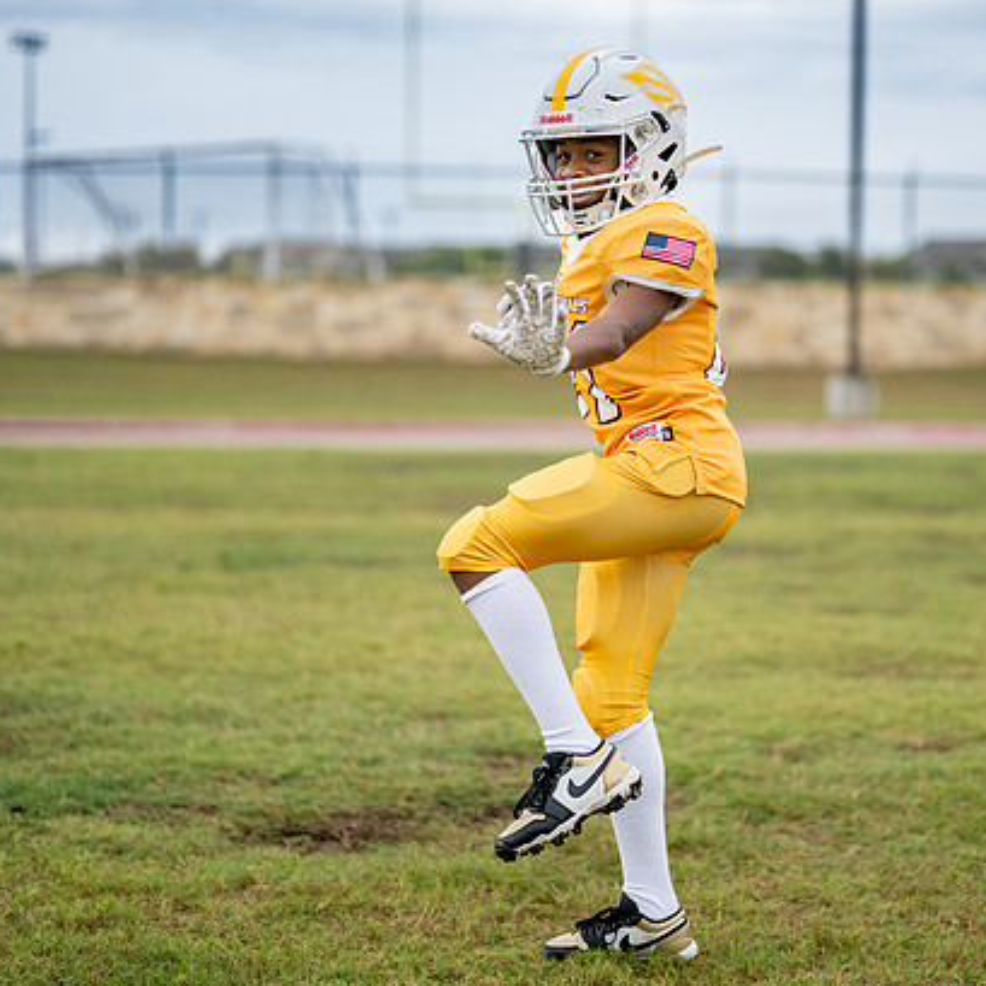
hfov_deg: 23.3
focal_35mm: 74
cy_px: 447
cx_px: 594
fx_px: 2385
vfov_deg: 23.4
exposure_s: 1/1600
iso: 320
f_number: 1.2
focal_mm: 50
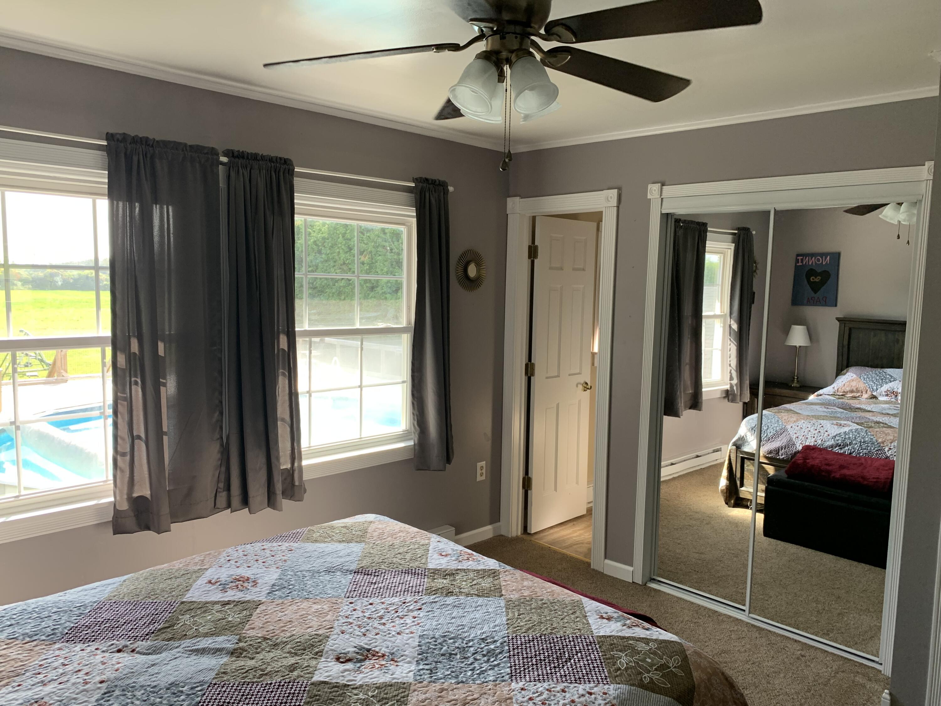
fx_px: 707
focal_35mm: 26
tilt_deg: -7.1
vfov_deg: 53.1
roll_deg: -2.2
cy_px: 353
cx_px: 470
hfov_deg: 67.3
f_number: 1.8
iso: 64
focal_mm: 4.25
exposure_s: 1/121
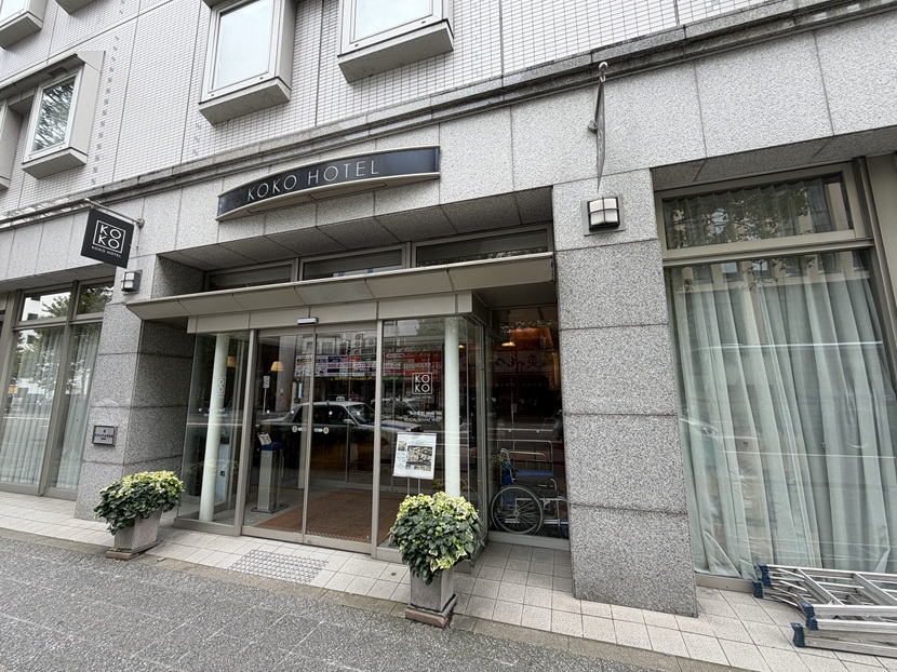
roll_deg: -0.1
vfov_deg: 85.6
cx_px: 448
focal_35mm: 14
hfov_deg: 102.1
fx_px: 363
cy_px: 336
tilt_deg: +9.1
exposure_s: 1/243
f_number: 2.2
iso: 40
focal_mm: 2.22
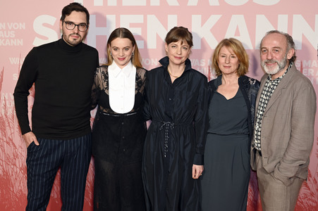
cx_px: 159
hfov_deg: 43.6
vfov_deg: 29.8
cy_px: 106
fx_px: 397
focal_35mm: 45
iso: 500
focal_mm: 45
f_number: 4
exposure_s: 1/100
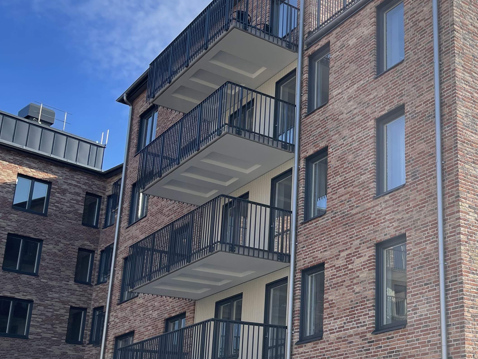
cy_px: 236
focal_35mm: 48
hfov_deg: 36.9
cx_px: 440
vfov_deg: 30.1
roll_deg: +1.2
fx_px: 663
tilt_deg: +15.9
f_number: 1.6
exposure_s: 1/2545
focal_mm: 5.1
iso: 32
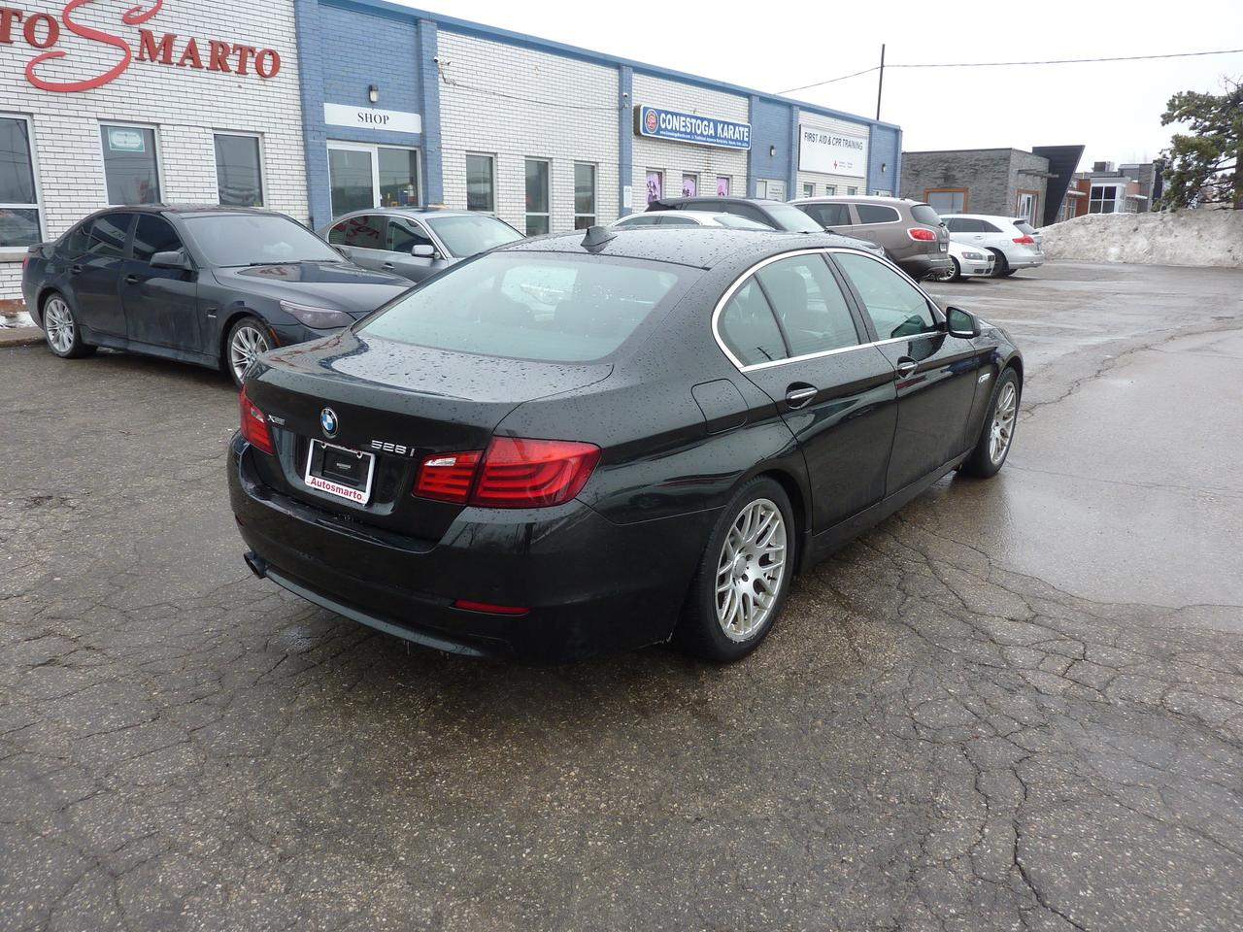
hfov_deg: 69.4
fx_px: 898
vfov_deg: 54.9
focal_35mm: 25
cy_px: 466
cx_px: 622
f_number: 4
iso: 80
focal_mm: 4.1
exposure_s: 1/250
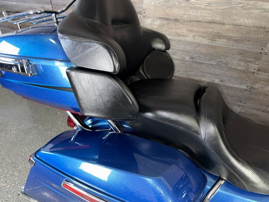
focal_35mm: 24
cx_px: 134
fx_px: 187
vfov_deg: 56.8
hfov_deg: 71.6
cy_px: 101
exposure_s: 1/16
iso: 64
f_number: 1.78
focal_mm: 6.76
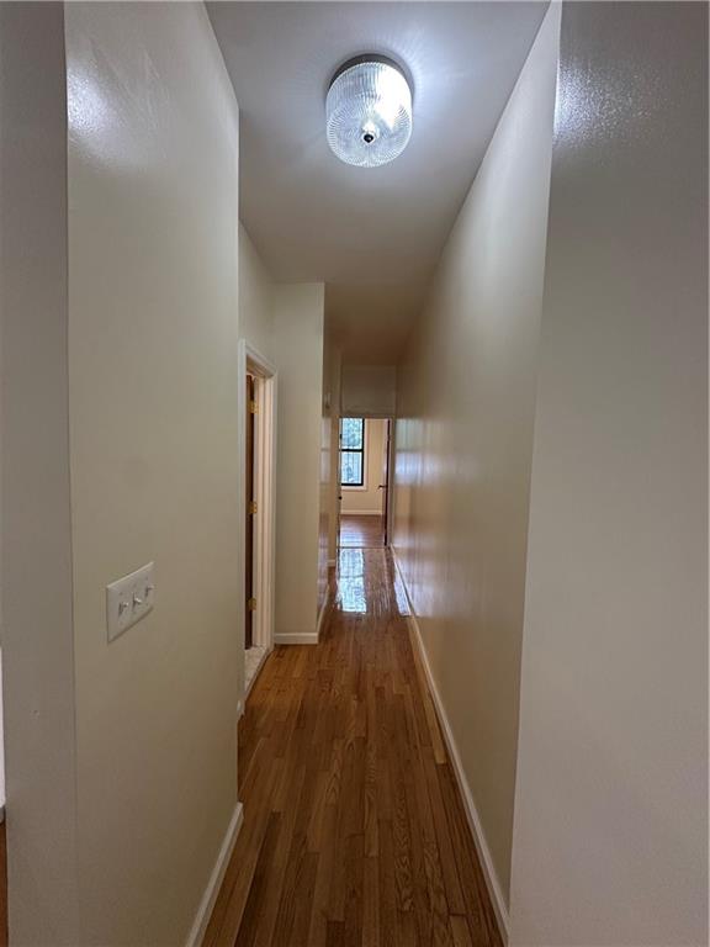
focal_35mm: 14
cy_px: 474
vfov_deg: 102.1
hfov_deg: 85.7
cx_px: 355
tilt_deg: -3.6
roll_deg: -1.7
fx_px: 383
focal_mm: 2.22
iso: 250
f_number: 2.2
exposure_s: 1/120
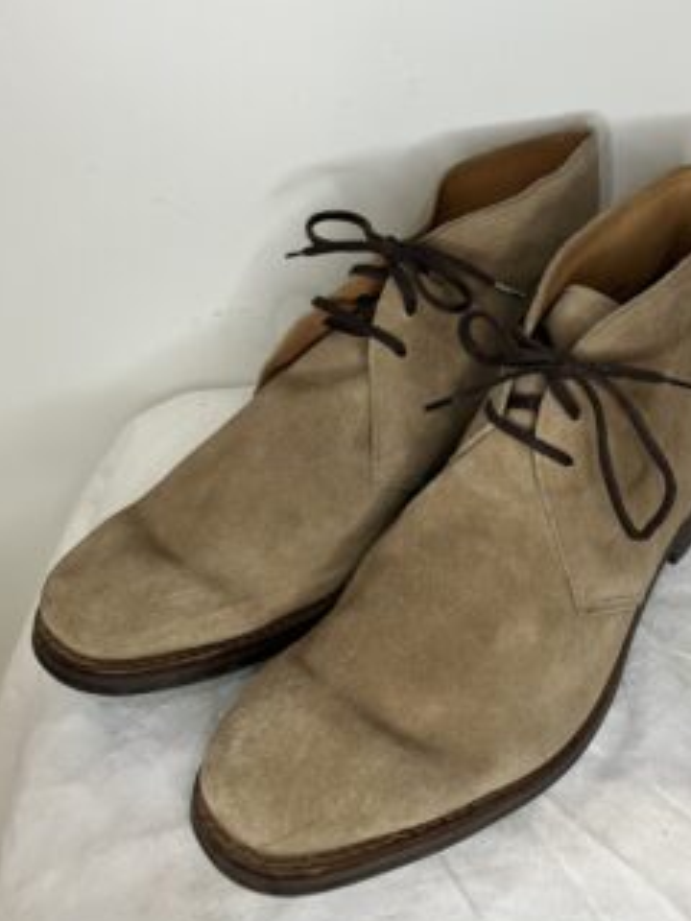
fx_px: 932
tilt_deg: -38.2
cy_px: 386
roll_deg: +0.9
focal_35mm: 35
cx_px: 420
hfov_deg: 40.5
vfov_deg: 52.4
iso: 50
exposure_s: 1/50
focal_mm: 3.99
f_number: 1.8
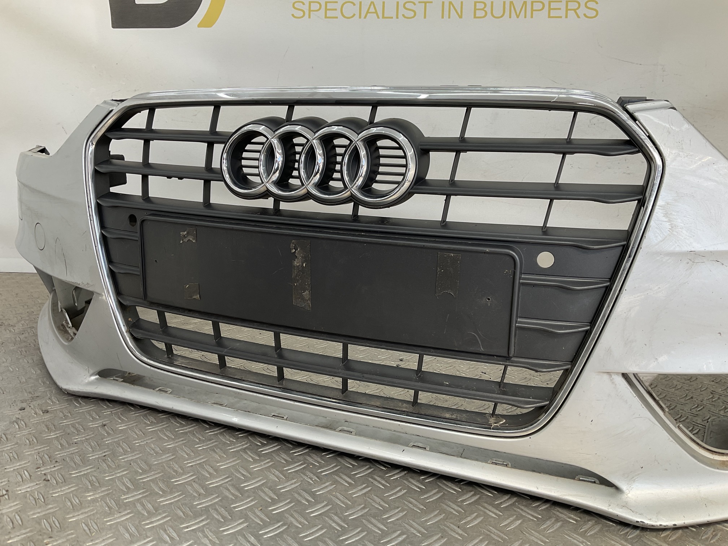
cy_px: 273
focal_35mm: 29
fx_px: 610
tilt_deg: -15.0
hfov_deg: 61.7
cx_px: 364
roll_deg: -3.9
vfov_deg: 48.2
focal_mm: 3
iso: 16
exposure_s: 1/158
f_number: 1.8
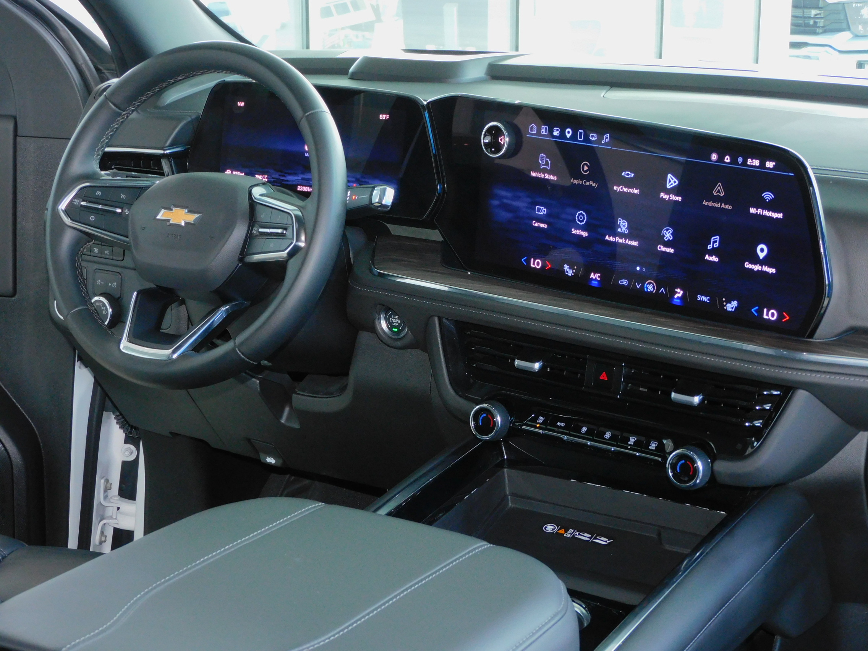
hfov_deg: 29.8
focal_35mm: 65
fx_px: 1630
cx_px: 434
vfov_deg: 22.6
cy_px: 326
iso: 320
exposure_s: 1/30
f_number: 4.2
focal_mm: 11.6
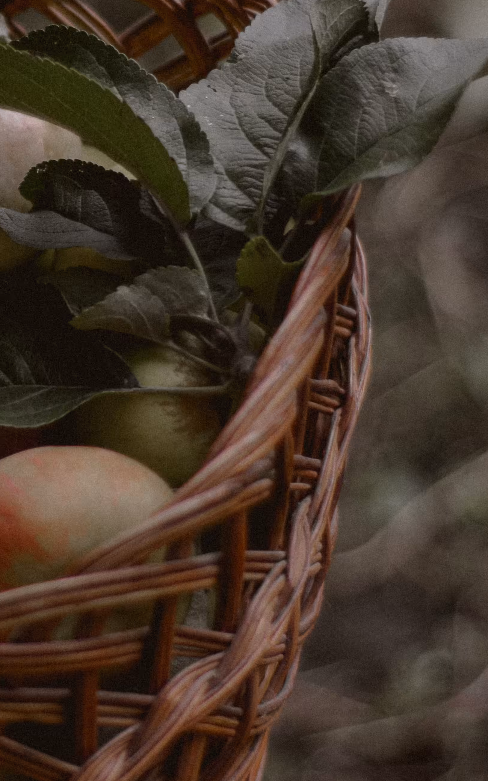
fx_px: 3745
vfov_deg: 11.9
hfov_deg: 7.4
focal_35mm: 176
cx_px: -67
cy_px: 254
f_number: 1.8
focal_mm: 50
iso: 100
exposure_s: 1/1600
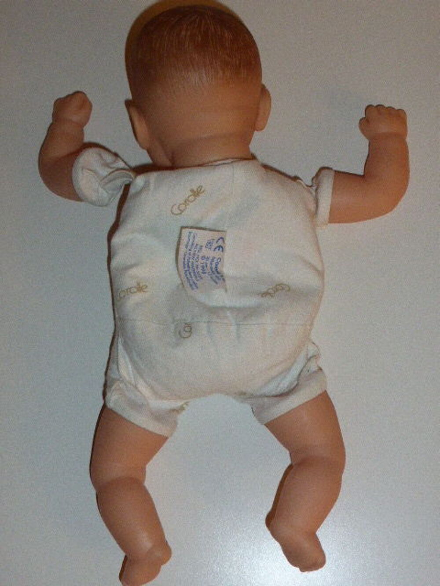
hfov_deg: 27.5
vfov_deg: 36.2
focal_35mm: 53
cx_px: 220
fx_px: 898
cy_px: 293
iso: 640
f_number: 4.4
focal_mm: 9
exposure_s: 1/60
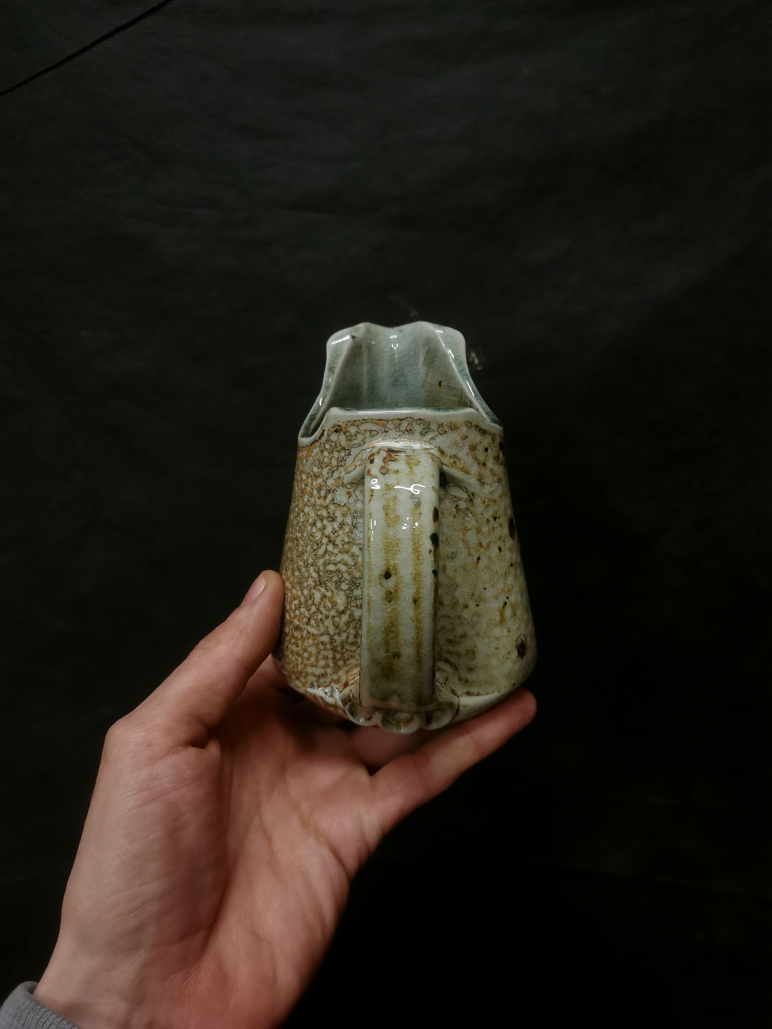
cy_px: 514
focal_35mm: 27
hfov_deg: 51.4
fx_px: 803
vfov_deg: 65.3
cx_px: 386
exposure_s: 1/69
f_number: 1.8
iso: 400
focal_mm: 5.58
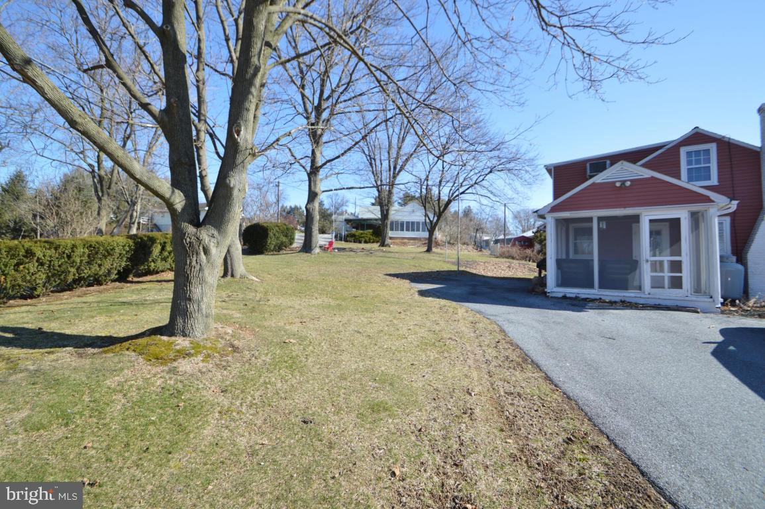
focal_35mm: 15
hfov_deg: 100.4
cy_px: 254
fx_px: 318
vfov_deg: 77.2
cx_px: 382
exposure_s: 1/200
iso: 100
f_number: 7.1
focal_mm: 10
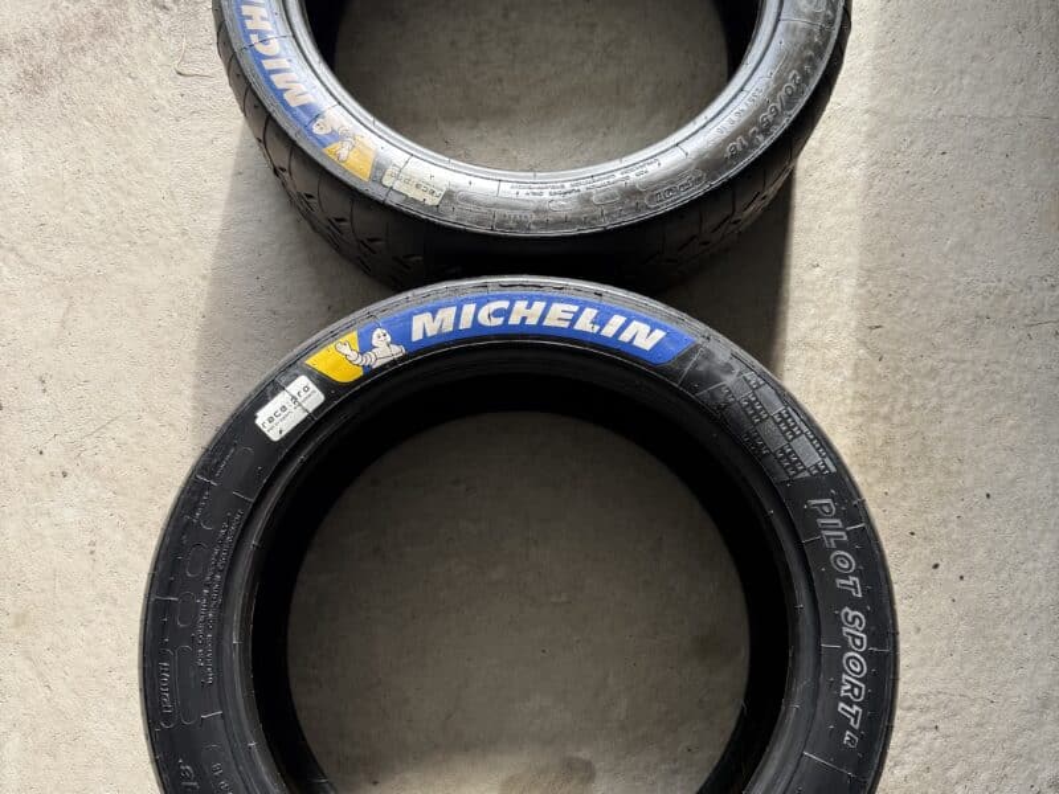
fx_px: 734
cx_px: 530
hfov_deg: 71.6
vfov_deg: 56.8
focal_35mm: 24
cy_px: 397
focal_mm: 6.76
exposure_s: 1/134
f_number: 1.78
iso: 64
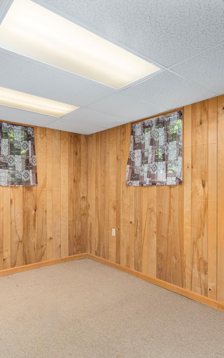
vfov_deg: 77.0
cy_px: 192
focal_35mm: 23
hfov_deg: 53.0
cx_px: 112
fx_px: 225
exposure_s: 1/50
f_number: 8
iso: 320
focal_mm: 14
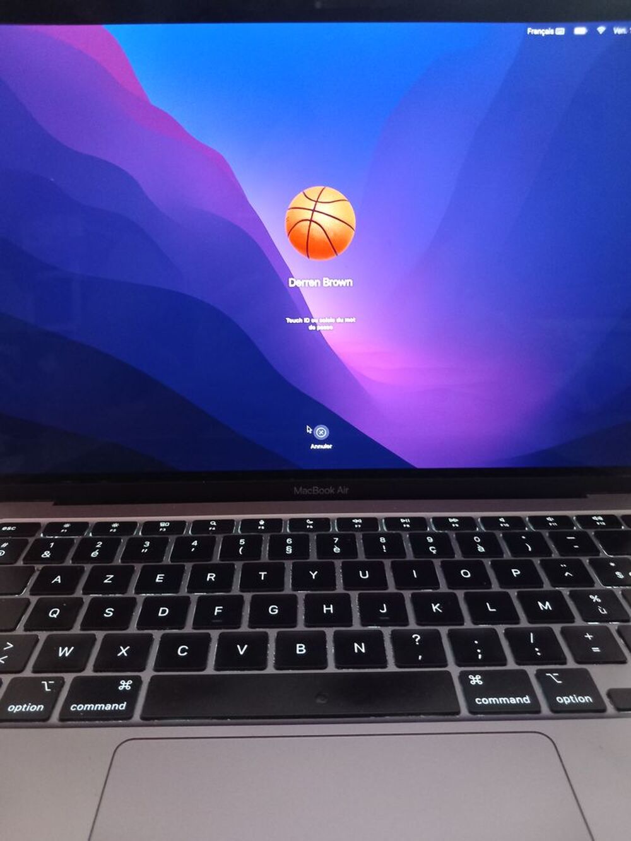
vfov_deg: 65.3
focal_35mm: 27
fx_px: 656
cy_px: 420
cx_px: 316
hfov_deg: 51.4
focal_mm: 4
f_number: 1.8
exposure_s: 1/14.3
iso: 1000
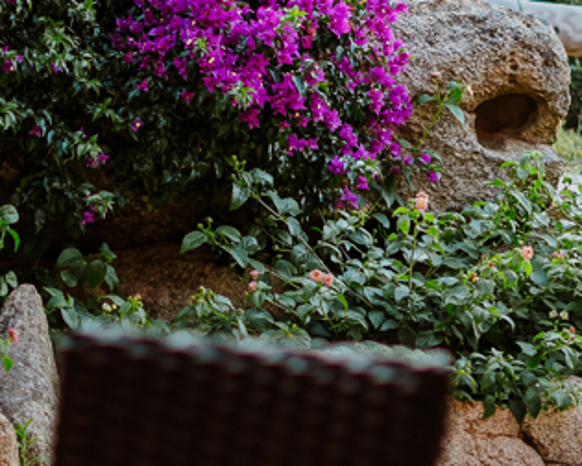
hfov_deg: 10.8
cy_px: 213
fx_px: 3083
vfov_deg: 8.6
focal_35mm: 179
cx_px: 449
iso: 320
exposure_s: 1/500
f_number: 1.8
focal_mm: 50
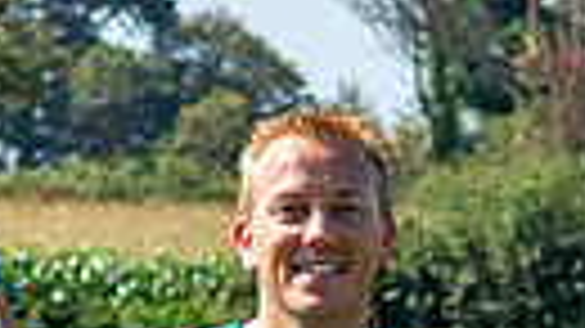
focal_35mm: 595
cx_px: 356
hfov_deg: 3.6
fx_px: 9226
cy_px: 789
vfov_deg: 2.0
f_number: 4
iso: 100
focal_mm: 55
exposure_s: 1/2000
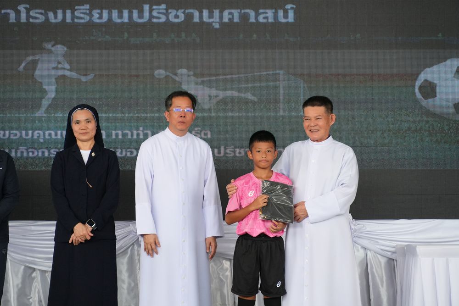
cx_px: 230
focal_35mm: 154
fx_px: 1970
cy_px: 153
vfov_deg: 8.9
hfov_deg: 13.3
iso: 1600
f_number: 5.6
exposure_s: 1/400
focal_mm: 103
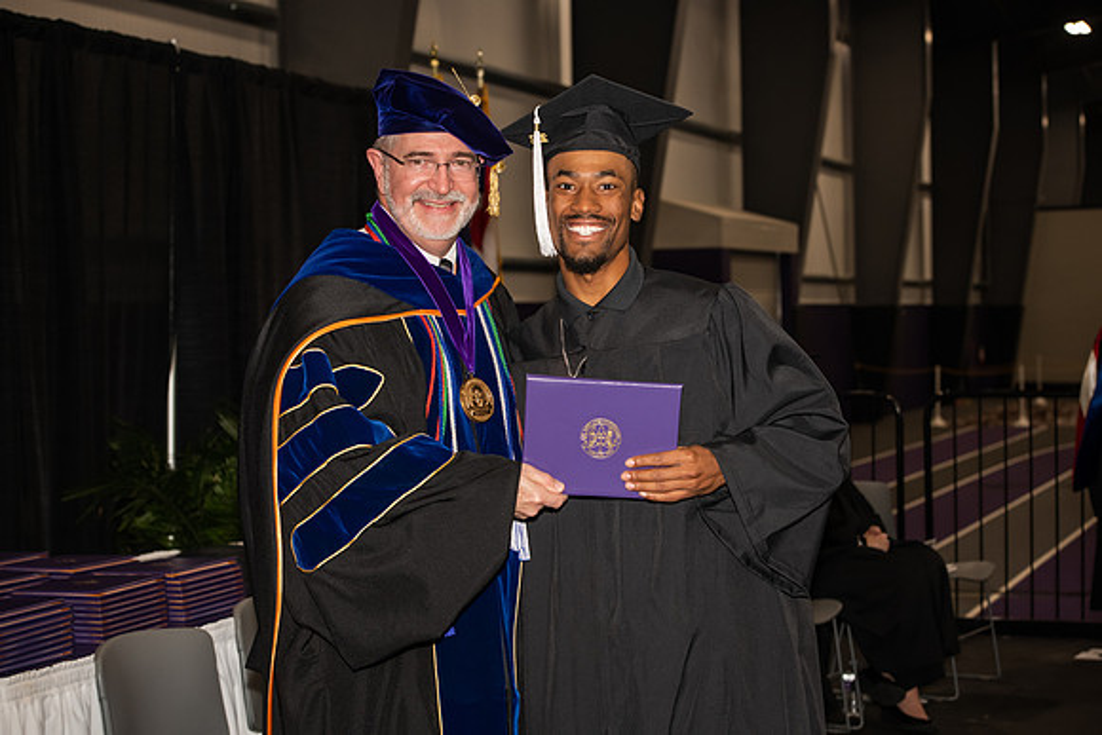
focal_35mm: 70
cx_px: 551
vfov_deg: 19.5
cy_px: 368
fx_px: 2143
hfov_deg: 28.8
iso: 1000
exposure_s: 1/200
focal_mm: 70
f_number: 5.6
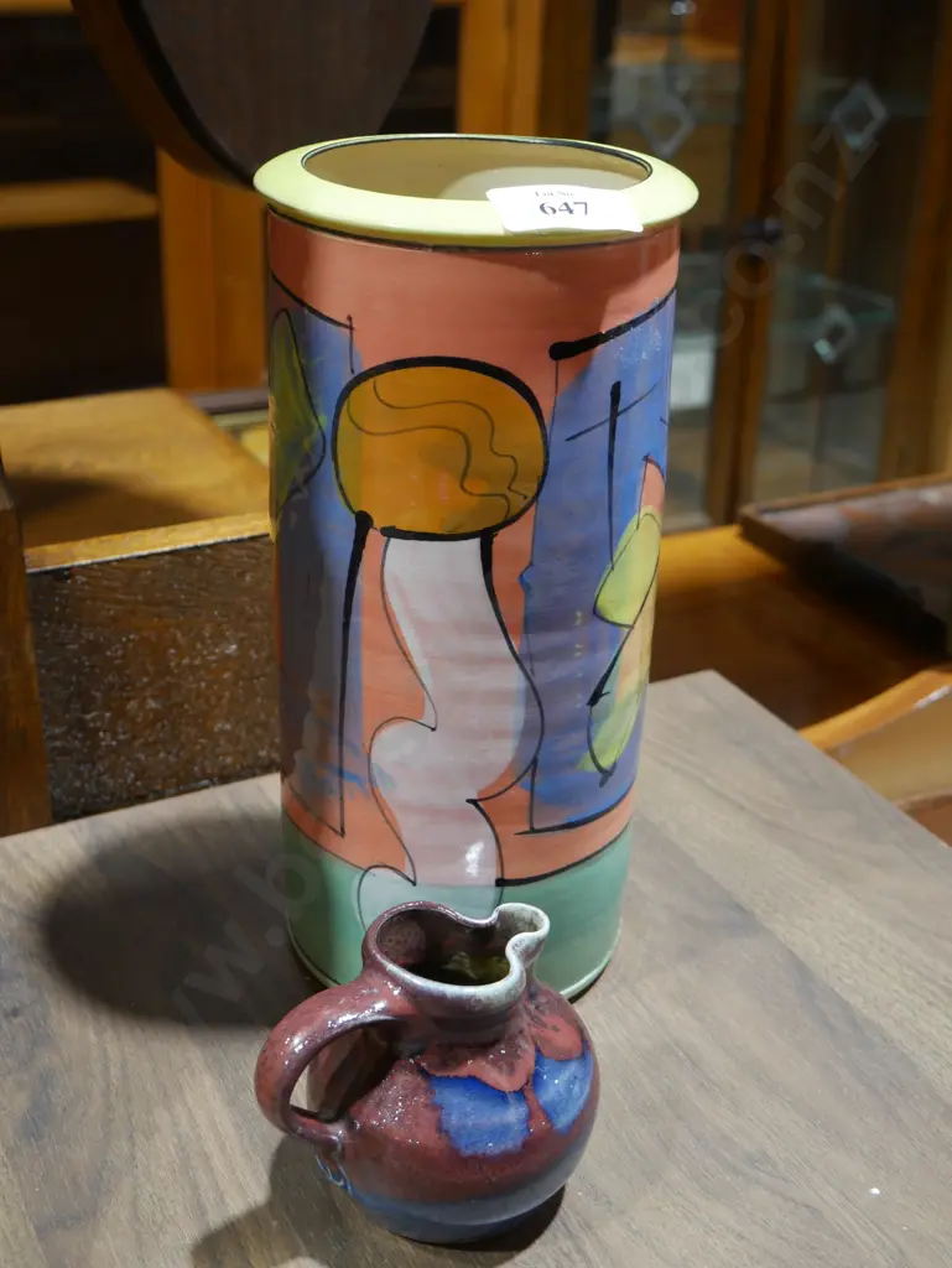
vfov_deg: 41.2
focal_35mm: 46
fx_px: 1685
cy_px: 634
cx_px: 476
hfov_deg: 31.5
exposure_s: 1/60
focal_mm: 23
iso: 800
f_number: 5.1
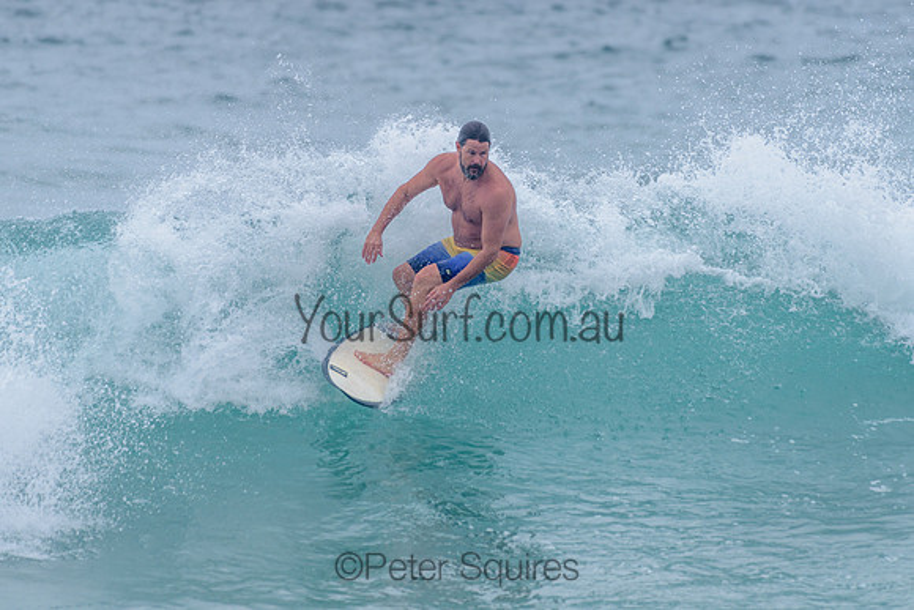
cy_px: 236
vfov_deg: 2.2
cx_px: 445
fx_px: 15562
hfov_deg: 3.4
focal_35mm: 613
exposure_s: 1/2000
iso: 160
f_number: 5.6
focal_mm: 500
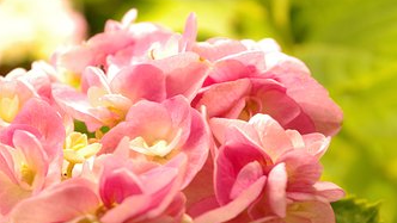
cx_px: 133
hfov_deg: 23.1
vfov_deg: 13.1
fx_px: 969
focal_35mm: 92
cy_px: 157
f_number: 5.6
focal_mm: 37.5
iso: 400
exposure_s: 1/50
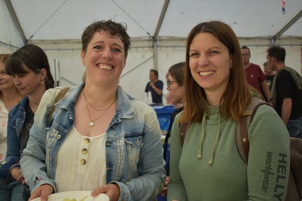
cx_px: 151
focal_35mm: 46
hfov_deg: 42.3
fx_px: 390
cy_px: 100
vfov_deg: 28.9
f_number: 4.2
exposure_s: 1/60
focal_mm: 31
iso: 400
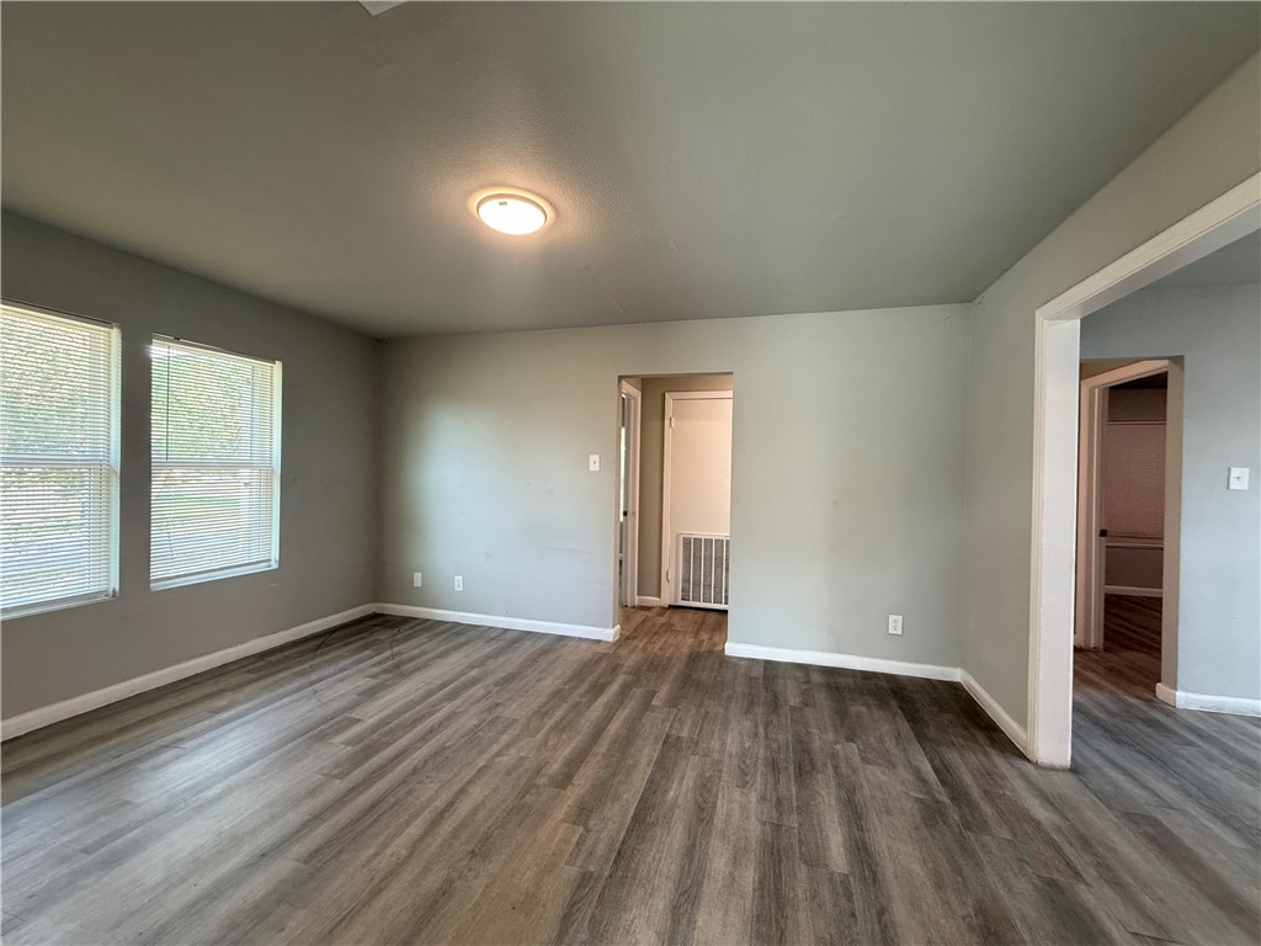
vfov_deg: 85.7
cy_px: 473
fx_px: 510
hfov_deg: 102.1
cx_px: 630
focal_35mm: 14
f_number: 2.2
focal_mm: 2.22
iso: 250
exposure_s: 1/60
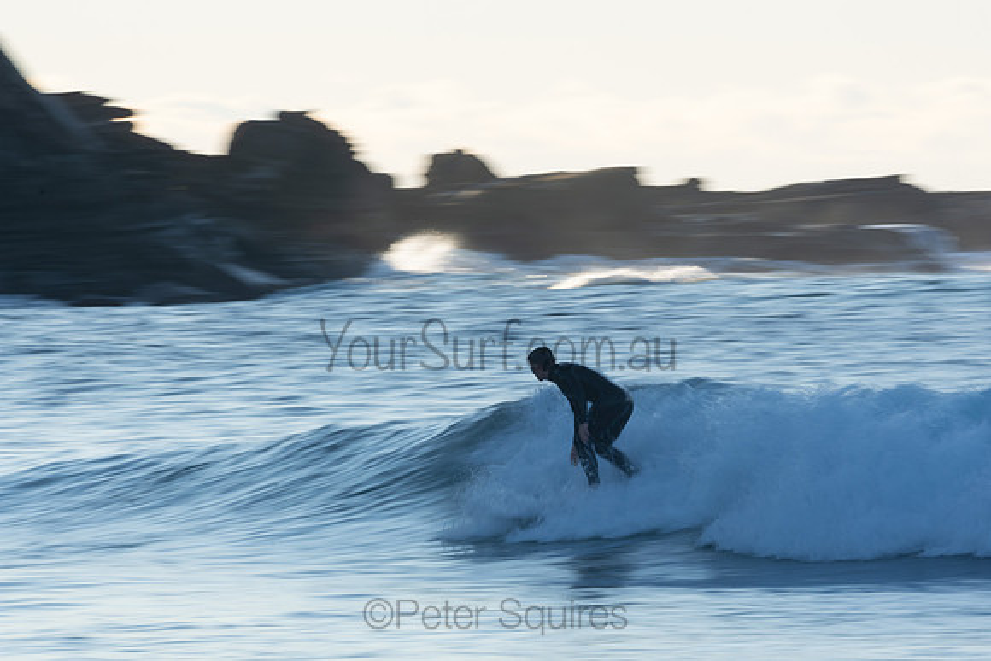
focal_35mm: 585
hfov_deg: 3.5
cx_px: 496
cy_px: 330
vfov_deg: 2.4
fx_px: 16107
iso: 100
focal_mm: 390
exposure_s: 1/30
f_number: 20
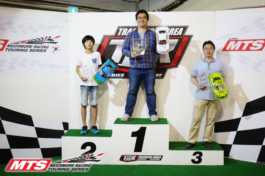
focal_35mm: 43
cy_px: 88
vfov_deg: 31.2
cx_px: 132
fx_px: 316
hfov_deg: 45.4
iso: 2500
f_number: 5.6
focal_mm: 43
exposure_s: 1/40
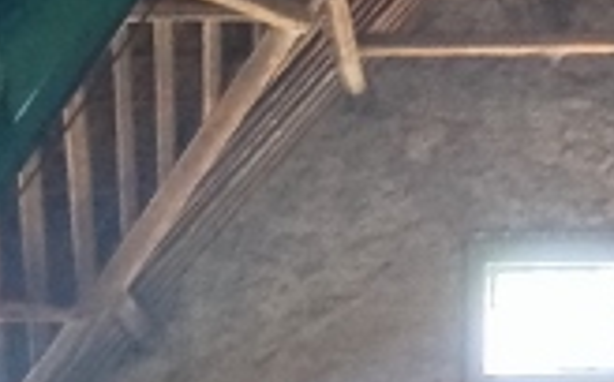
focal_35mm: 219
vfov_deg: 5.9
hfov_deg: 9.5
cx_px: 569
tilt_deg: +19.3
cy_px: -281
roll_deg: -2.0
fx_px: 3660
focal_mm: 4.12
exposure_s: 1/17
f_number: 2.4
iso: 400
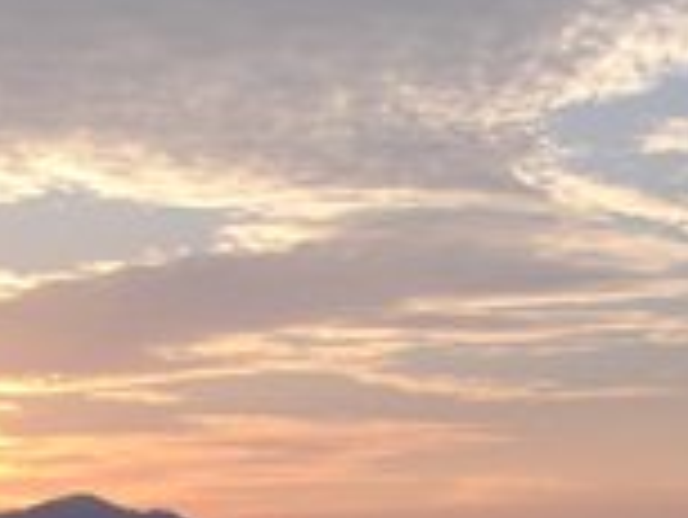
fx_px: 2526
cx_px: 22
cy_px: 622
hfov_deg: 15.3
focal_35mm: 127
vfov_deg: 11.5
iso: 100
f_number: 2.8
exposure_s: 1/359
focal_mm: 5.8
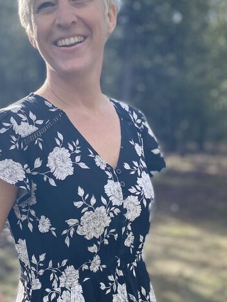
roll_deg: +0.9
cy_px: 189
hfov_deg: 24.7
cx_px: 73
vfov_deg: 32.5
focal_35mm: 59
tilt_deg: -7.1
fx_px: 515
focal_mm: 4.25
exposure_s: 1/1522
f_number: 1.8
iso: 32
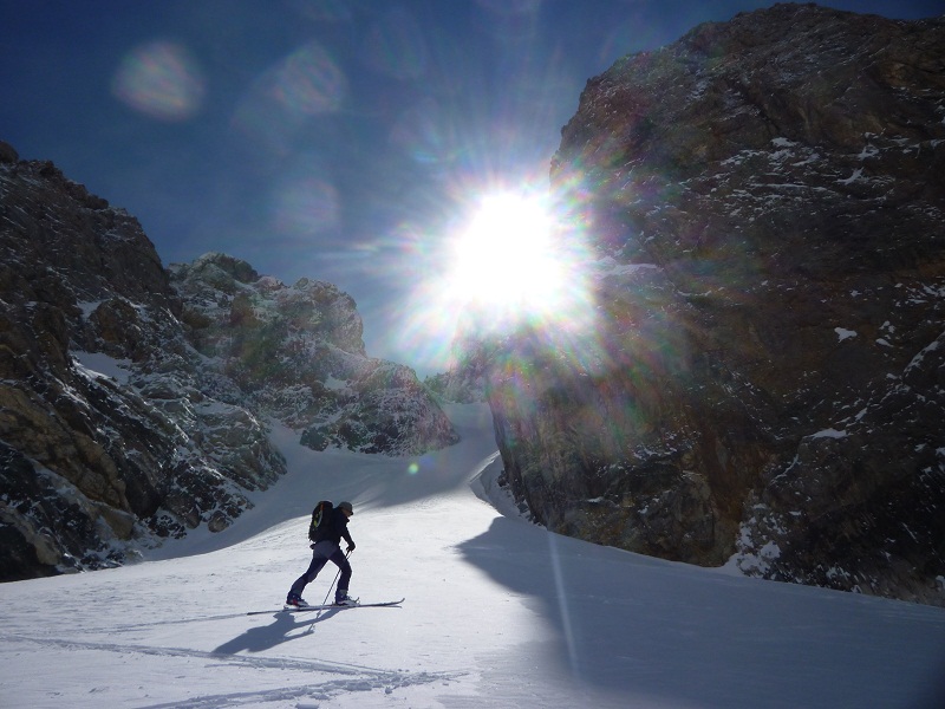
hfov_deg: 61.7
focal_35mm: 29
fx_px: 792
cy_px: 354
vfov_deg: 48.2
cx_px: 472
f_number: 8
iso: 80
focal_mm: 5.2
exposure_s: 1/800
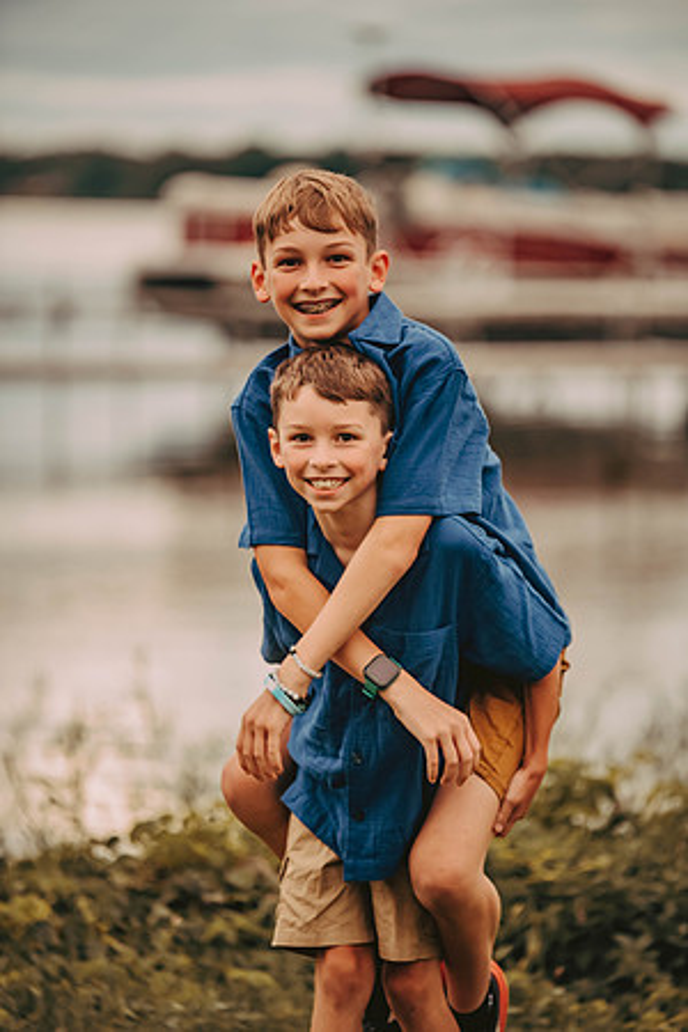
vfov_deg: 10.3
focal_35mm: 200
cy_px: 516
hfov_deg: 6.9
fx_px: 5733
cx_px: 344
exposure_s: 1/250
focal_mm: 200
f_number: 2.8
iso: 1600
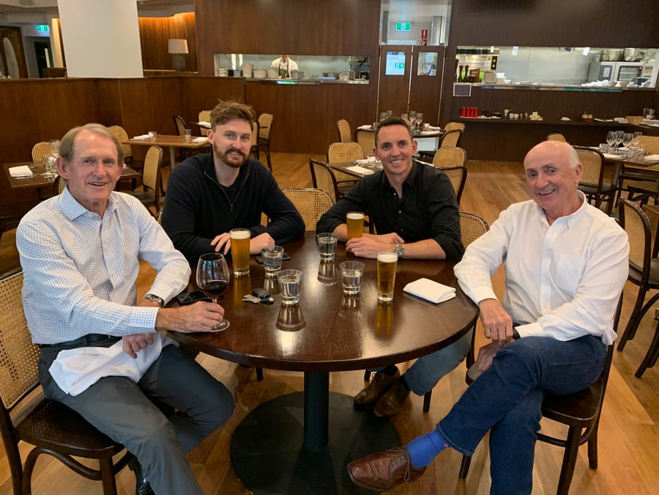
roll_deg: -1.5
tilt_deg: -19.8
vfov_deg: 53.1
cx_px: 330
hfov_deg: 67.3
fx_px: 495
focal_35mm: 26
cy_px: 248
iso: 320
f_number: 1.8
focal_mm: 4.25
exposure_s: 1/60
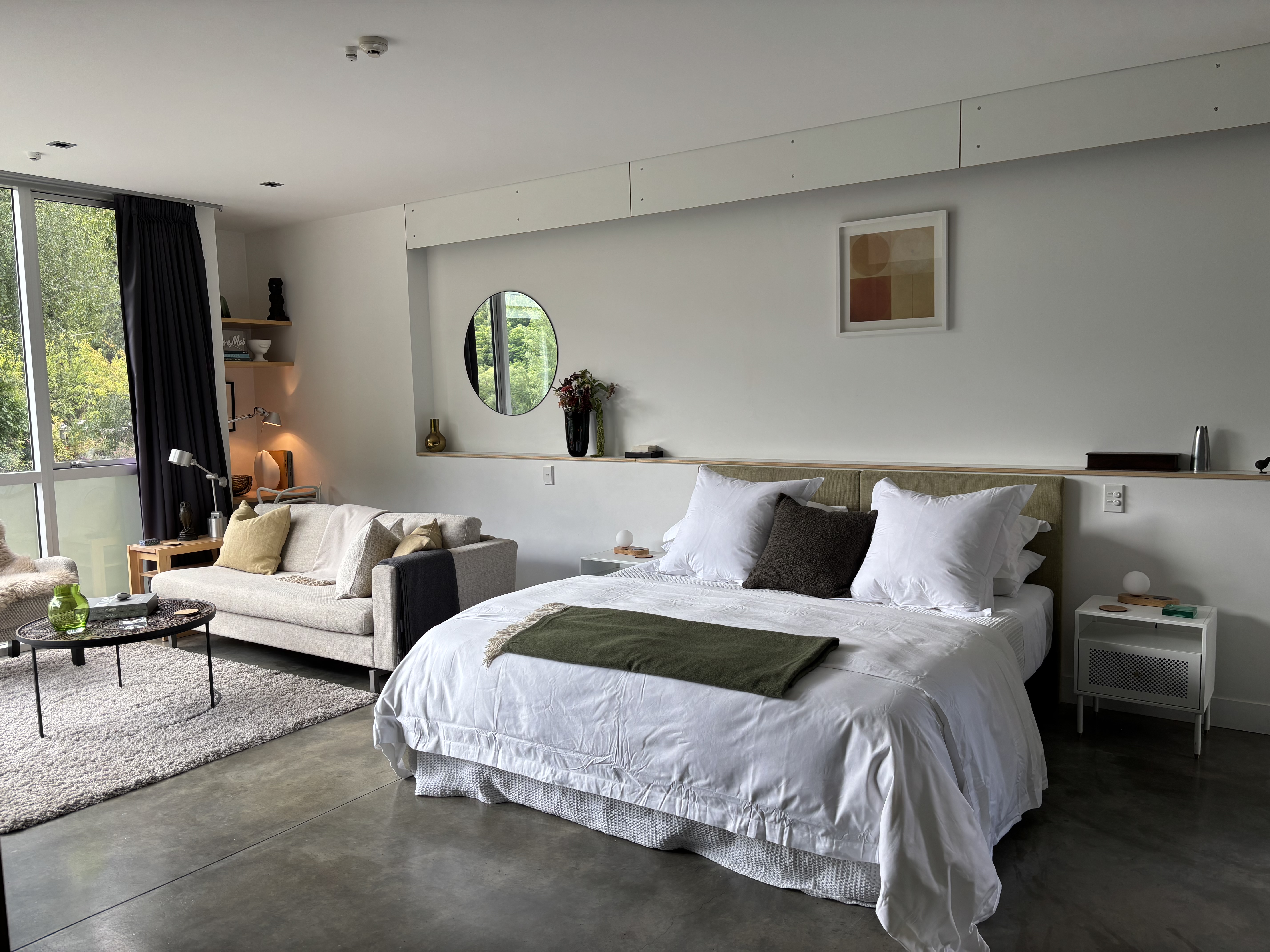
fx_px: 954
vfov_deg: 53.1
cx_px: 635
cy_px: 476
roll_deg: +1.3
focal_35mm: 26
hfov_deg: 67.3
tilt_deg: -5.0
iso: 40
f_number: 1.6
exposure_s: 1/146
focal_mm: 5.96
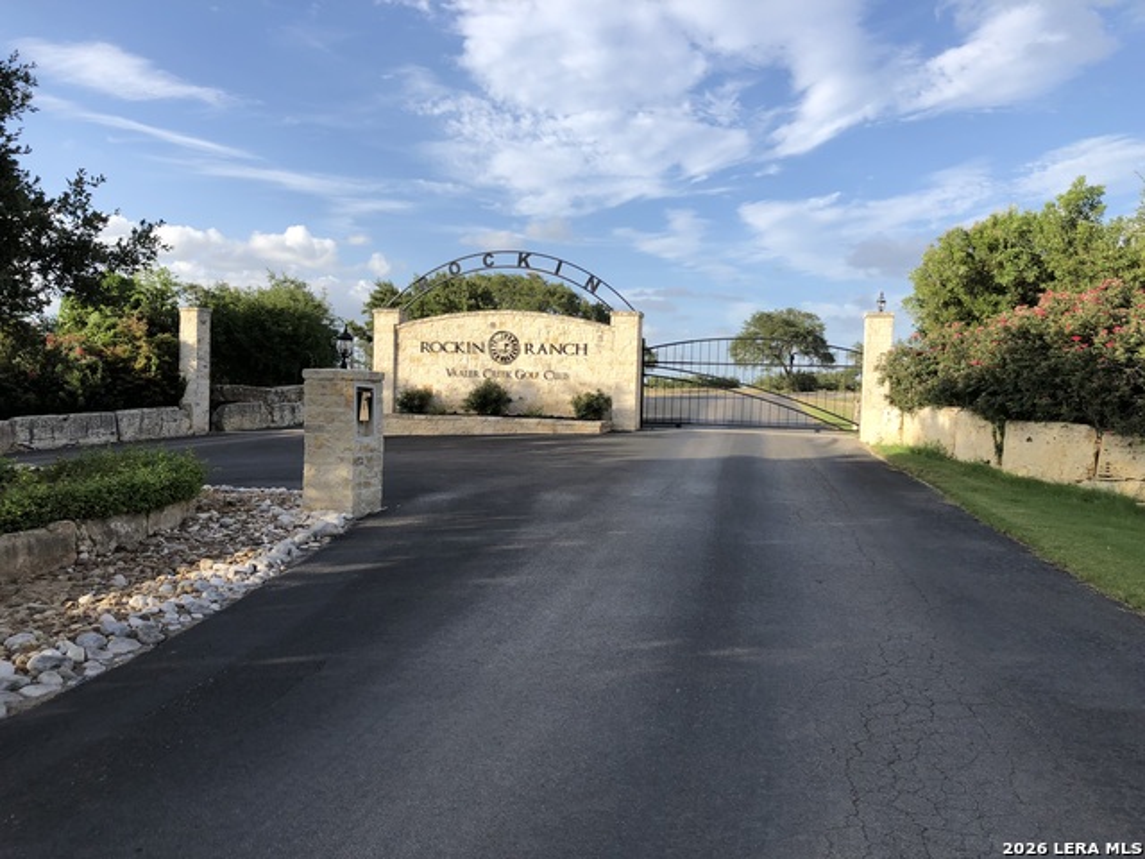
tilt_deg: -1.2
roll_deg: -1.6
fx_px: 926
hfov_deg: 63.4
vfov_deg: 49.7
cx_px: 572
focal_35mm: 28
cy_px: 430
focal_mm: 3.99
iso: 20
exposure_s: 1/1200
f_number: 1.8
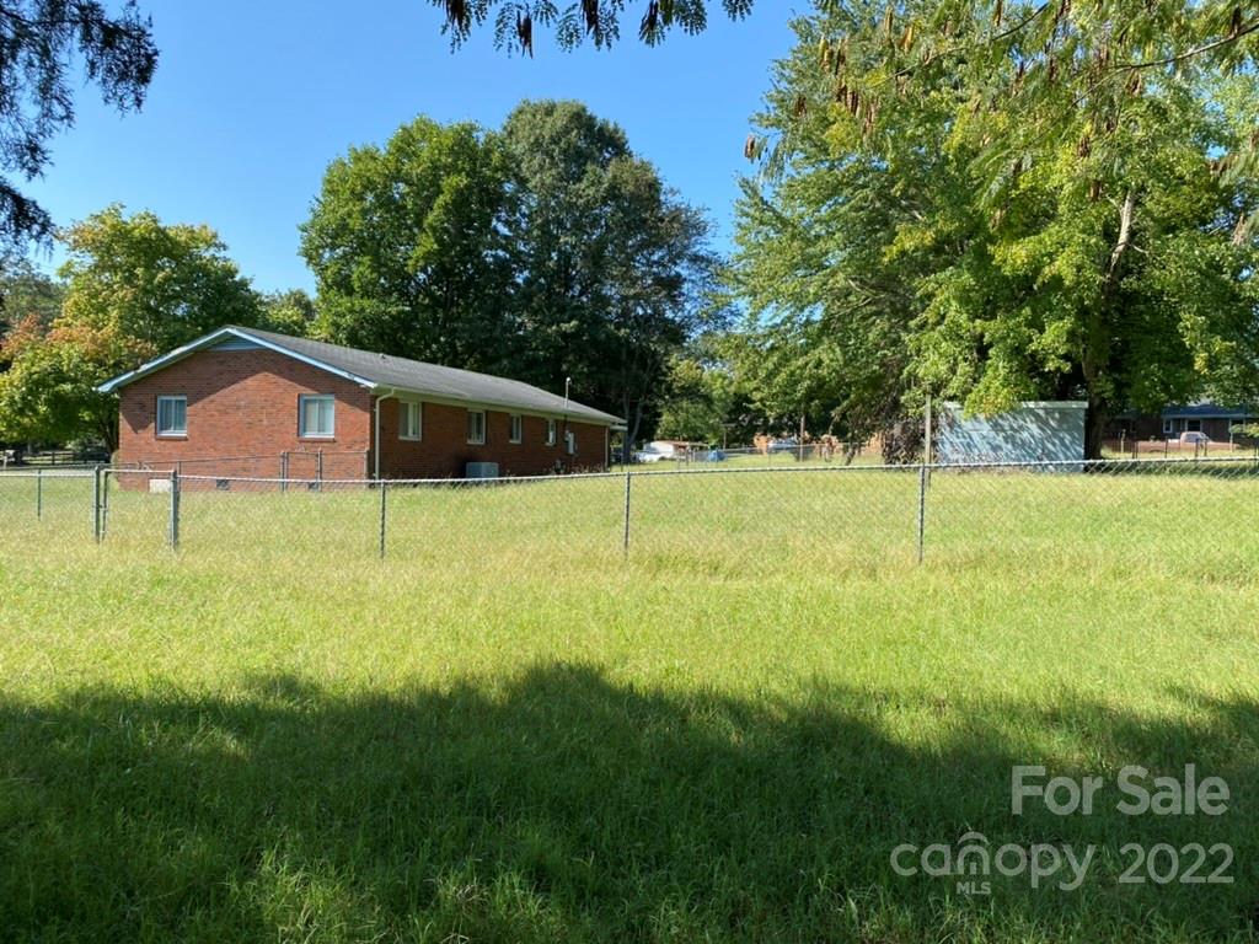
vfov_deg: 53.1
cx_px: 630
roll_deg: -1.0
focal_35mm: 26
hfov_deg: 67.3
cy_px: 472
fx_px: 946
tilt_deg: -2.1
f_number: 1.8
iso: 32
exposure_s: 1/1135
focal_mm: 4.25
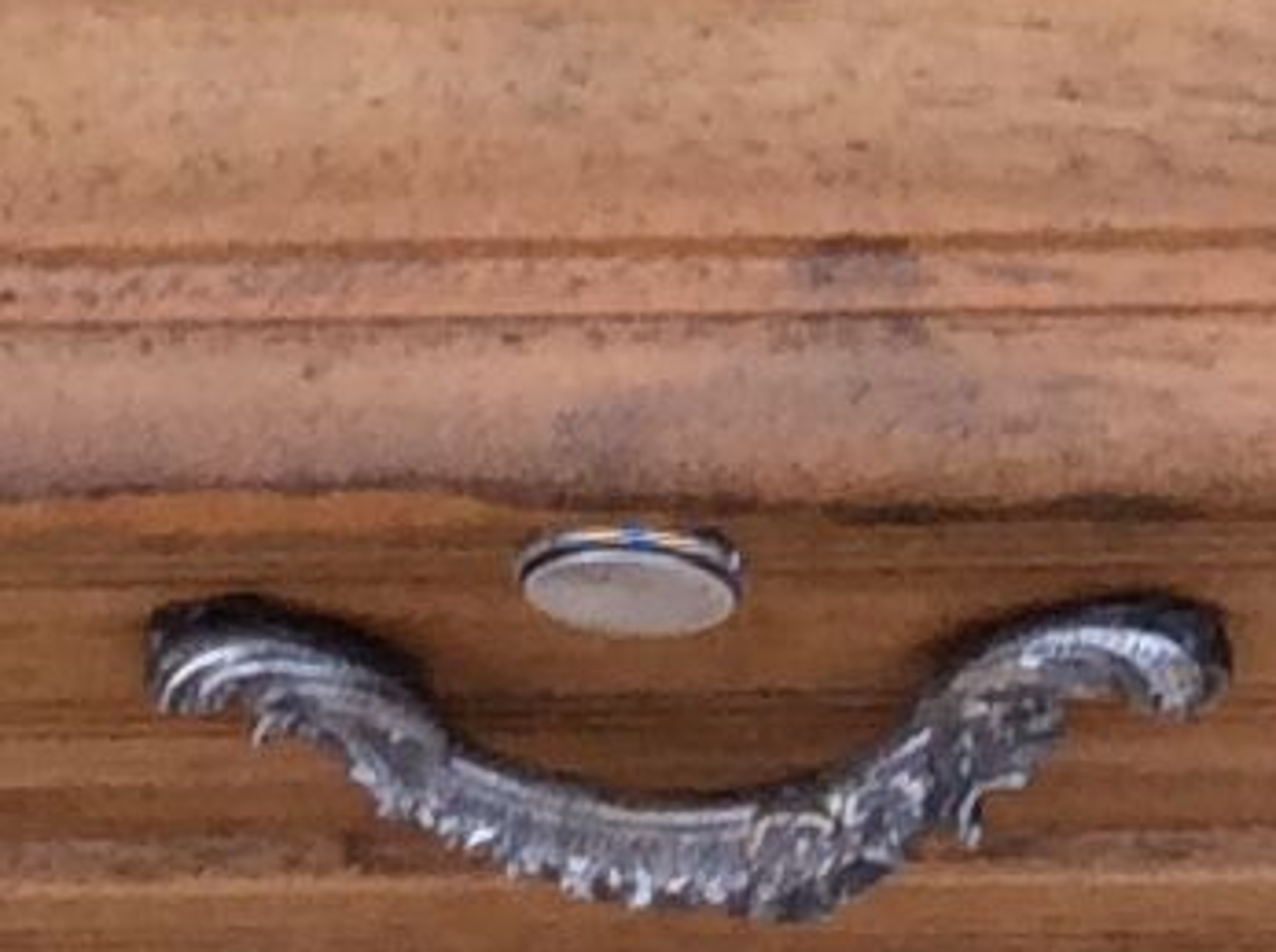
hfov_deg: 8.3
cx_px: 1287
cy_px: -1948
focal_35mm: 239
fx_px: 8795
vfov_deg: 5.8
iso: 32
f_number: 2.4
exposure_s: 1/214
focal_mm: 3.3
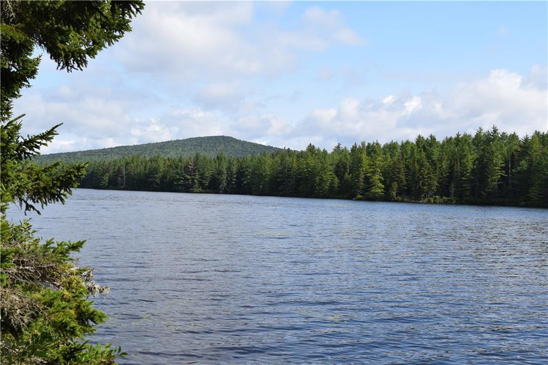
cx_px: 274
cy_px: 182
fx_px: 662
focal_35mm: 44
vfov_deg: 30.8
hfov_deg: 45.0
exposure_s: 1/400
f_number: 10
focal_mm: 29
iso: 200
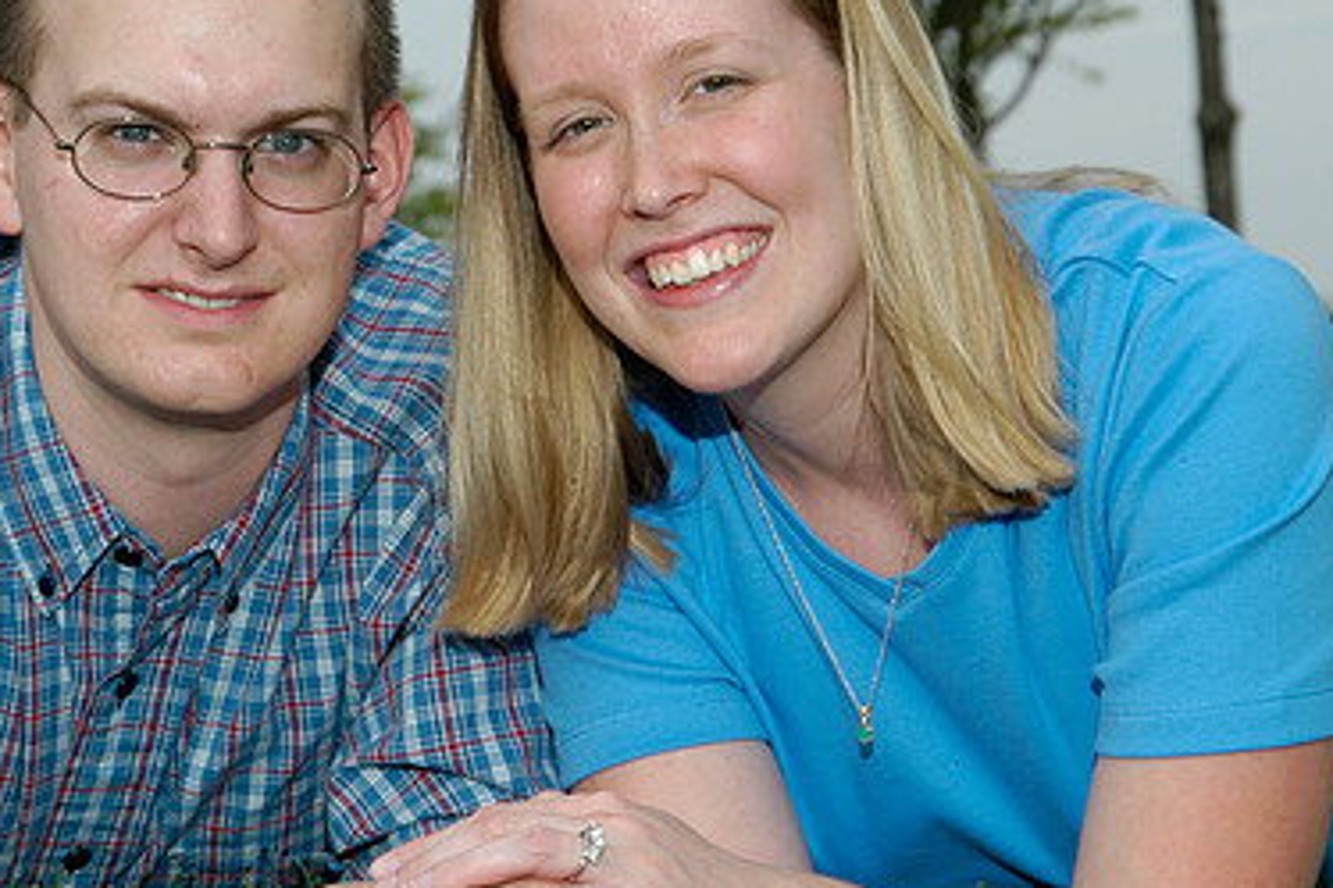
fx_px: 4996
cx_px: 438
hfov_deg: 15.2
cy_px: 389
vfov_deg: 10.1
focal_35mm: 135
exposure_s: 1/60
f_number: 9
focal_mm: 58
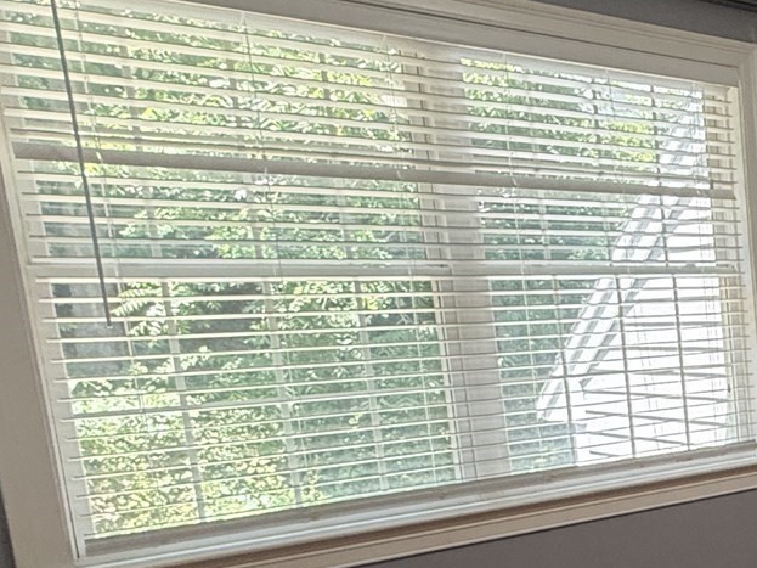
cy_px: 456
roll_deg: +1.8
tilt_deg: -7.8
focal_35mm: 46
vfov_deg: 30.7
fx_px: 1006
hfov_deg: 29.5
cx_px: 1068
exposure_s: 1/120
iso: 320
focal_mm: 2.22
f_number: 2.2
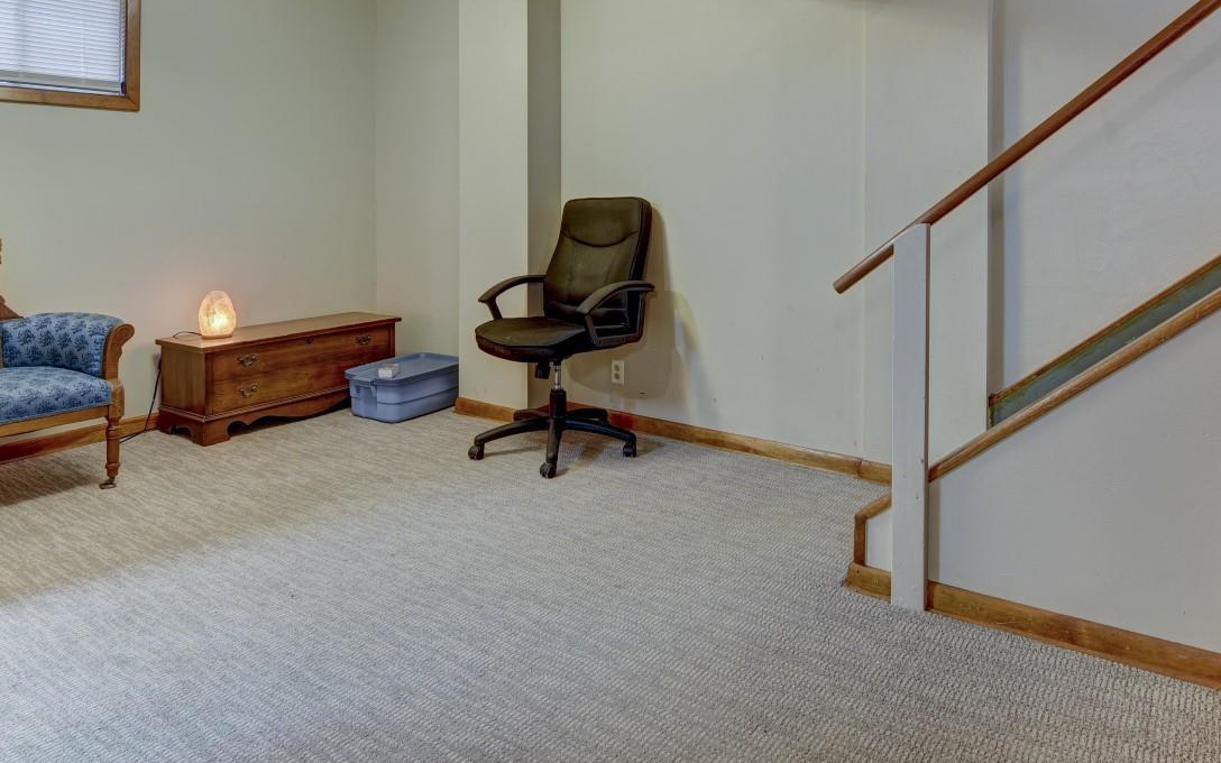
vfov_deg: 34.5
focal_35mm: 36
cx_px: 646
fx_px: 1198
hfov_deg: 54.0
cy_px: 181
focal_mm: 24
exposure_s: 1/3.33
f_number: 8
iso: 400
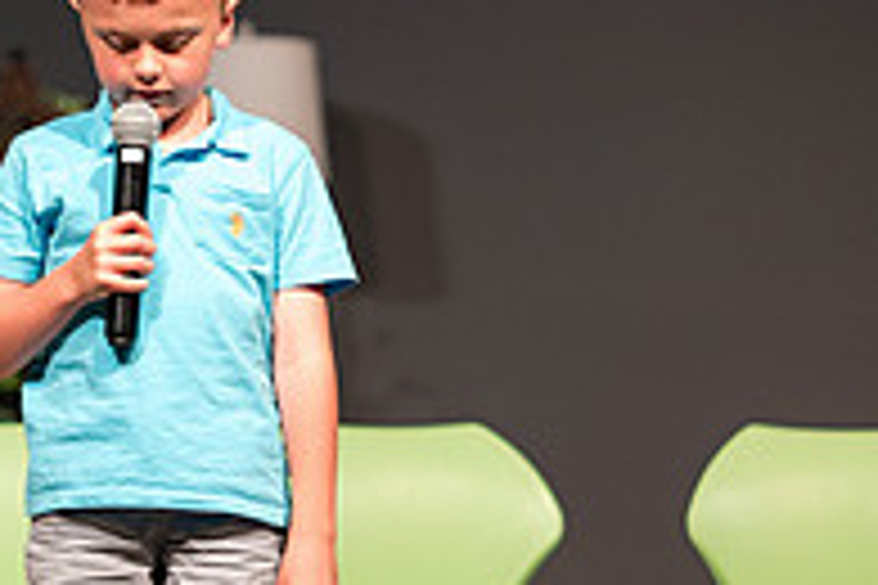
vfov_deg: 3.7
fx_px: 9145
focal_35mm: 375
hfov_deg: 5.5
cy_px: 286
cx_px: 567
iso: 800
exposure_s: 1/200
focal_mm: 120
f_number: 2.8
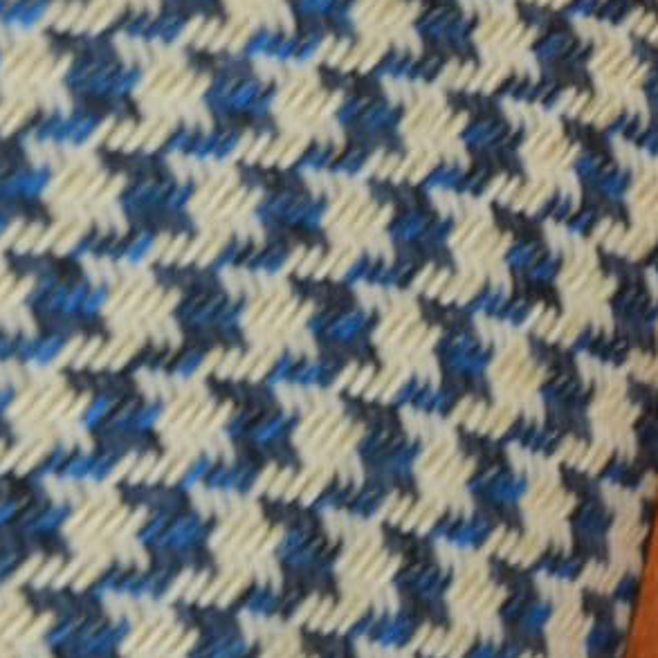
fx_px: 19592
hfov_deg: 1.9
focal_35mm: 911
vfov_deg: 1.9
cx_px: 1794
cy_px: -1646
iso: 640
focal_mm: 70
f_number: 5.6
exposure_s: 1/125
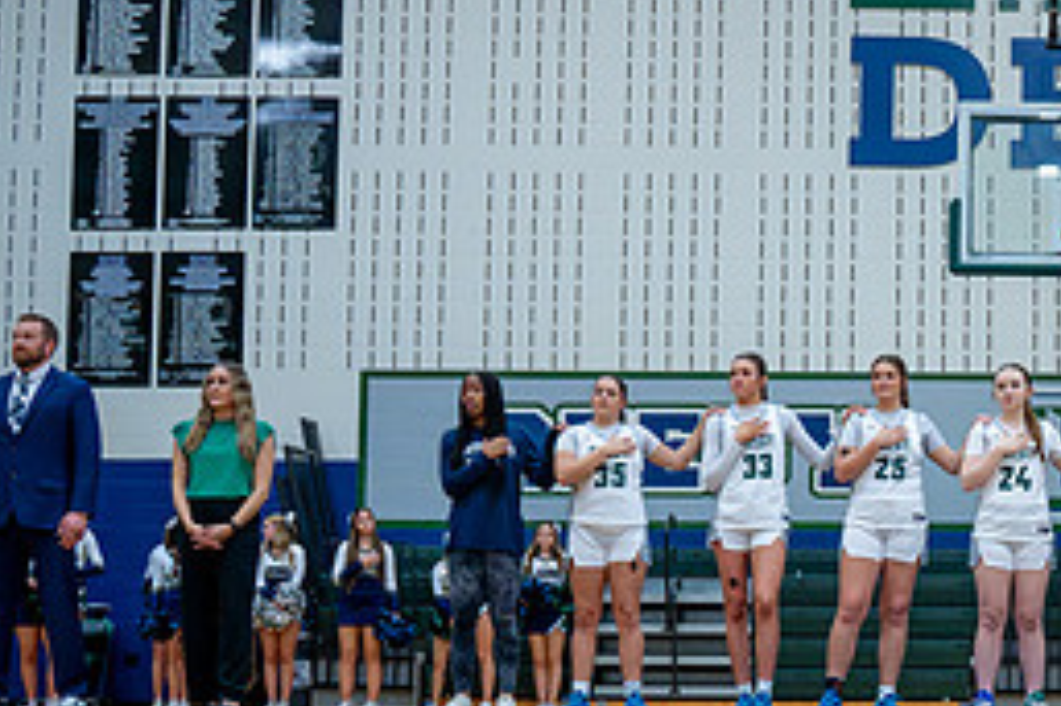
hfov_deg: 25.0
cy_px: 577
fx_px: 2238
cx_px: 1137
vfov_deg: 17.8
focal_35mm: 76
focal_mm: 27.7
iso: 4000
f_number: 2.8
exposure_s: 1/1000
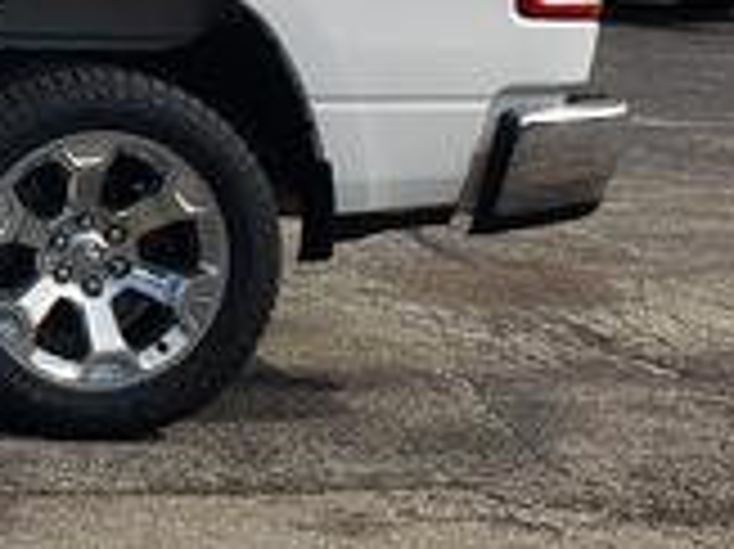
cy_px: -45
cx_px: -680
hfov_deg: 15.7
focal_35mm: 102
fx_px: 2161
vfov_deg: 14.2
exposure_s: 1/1361
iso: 50
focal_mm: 4.3
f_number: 2.4
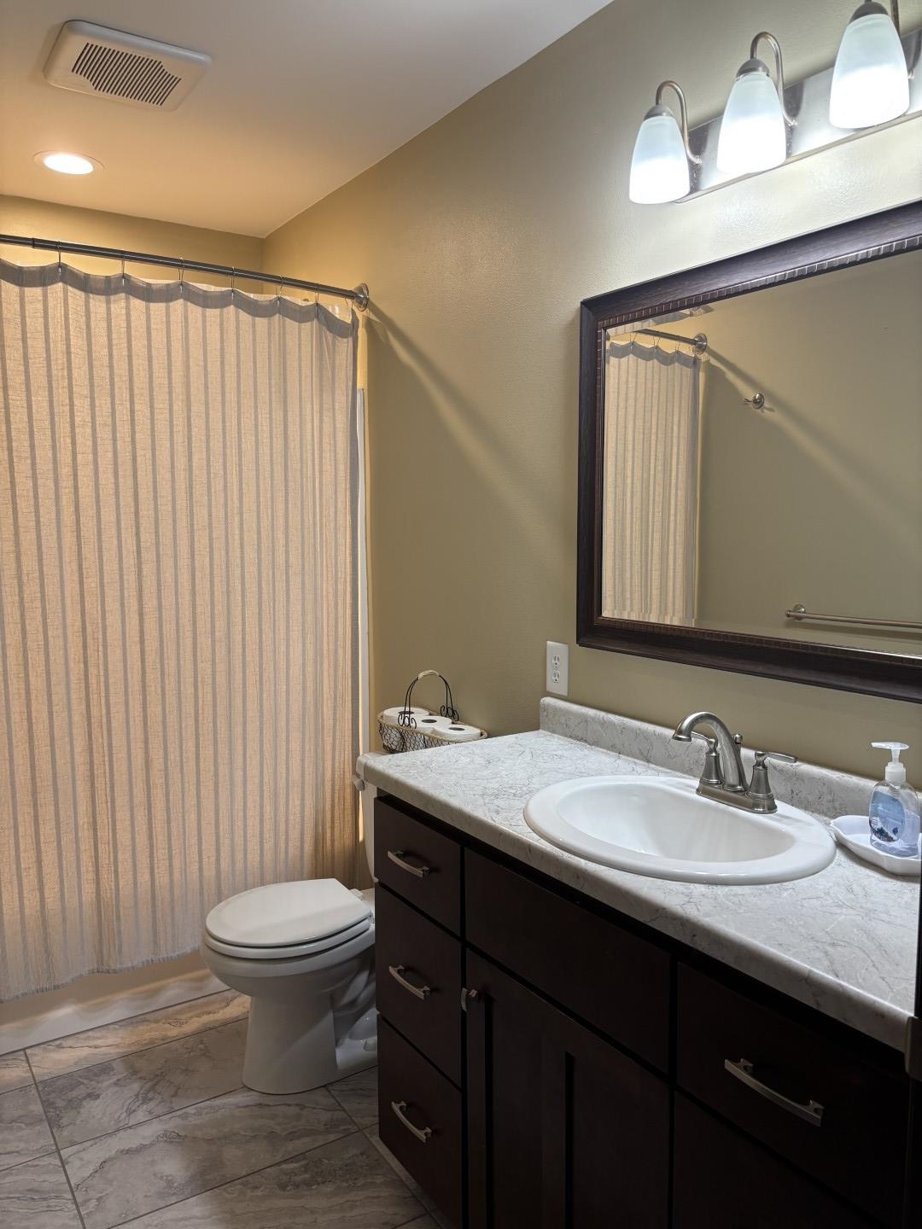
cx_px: 461
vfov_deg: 67.3
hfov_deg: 53.1
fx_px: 923
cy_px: 614
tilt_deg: -6.7
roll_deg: -0.3
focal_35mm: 26
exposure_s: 1/60
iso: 125
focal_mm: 5.96
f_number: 1.6
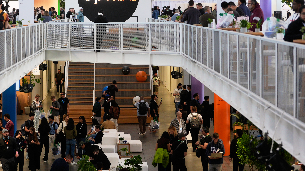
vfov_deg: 10.0
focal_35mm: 121
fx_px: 979
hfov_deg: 17.7
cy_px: 67
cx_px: 107
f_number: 3.2
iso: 320
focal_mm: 75
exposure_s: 1/200
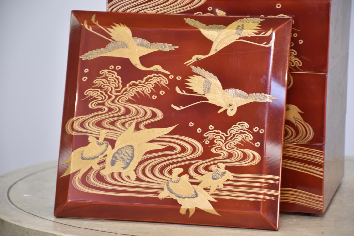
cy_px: 118
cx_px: 177
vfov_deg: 8.2
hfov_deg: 12.2
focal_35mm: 168
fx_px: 1652
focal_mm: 112
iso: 400
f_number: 5.6
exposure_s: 1/20
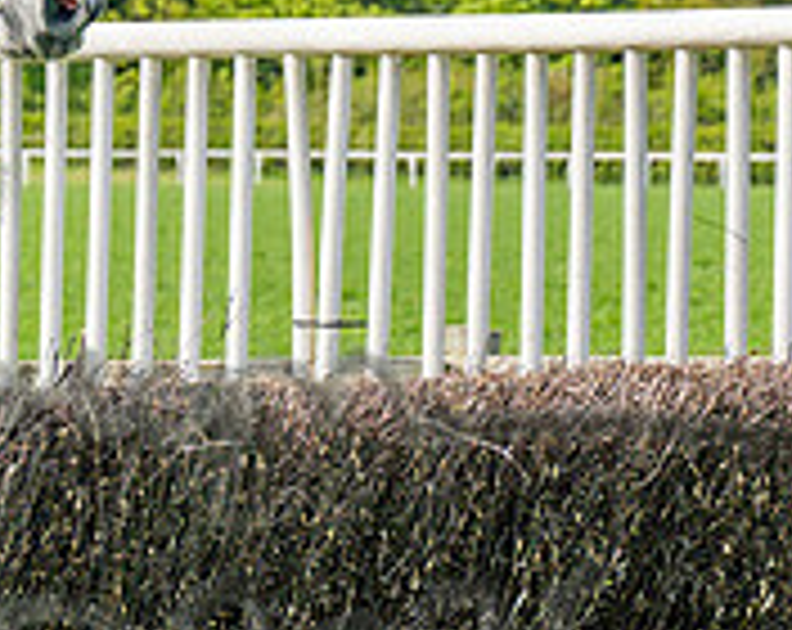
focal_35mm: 353
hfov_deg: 5.4
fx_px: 8256
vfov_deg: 4.4
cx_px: -647
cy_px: 196
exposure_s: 1/3200
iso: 400
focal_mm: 71
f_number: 4
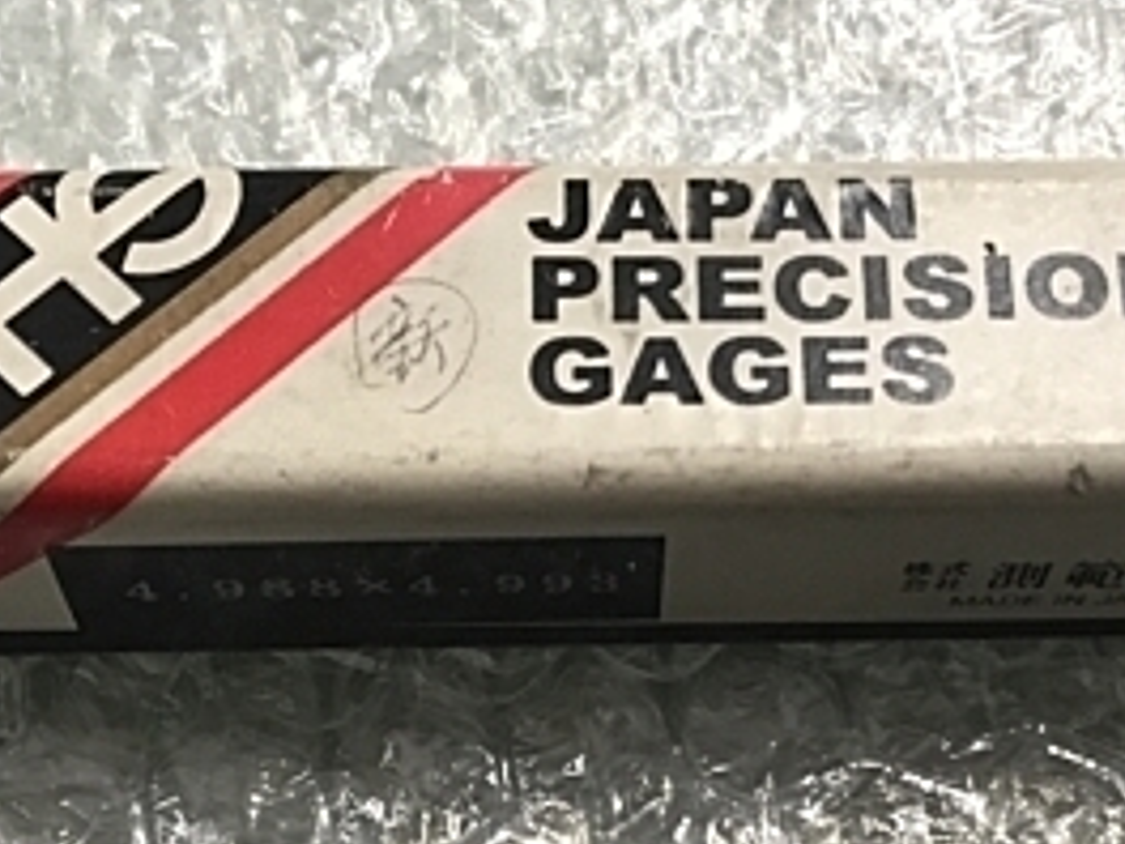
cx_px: 652
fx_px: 2210
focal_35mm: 68
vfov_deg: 21.3
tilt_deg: -68.4
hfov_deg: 28.5
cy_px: 720
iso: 50
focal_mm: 3.99
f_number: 1.8
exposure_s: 1/15
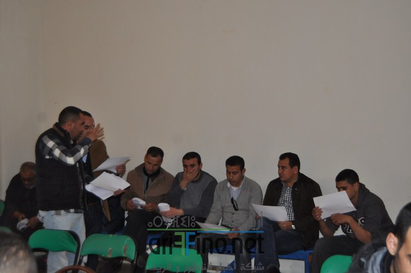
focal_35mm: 48
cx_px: 206
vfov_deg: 28.0
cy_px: 136
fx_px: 547
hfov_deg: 41.2
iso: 800
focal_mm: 32
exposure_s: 1/60
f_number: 4.5
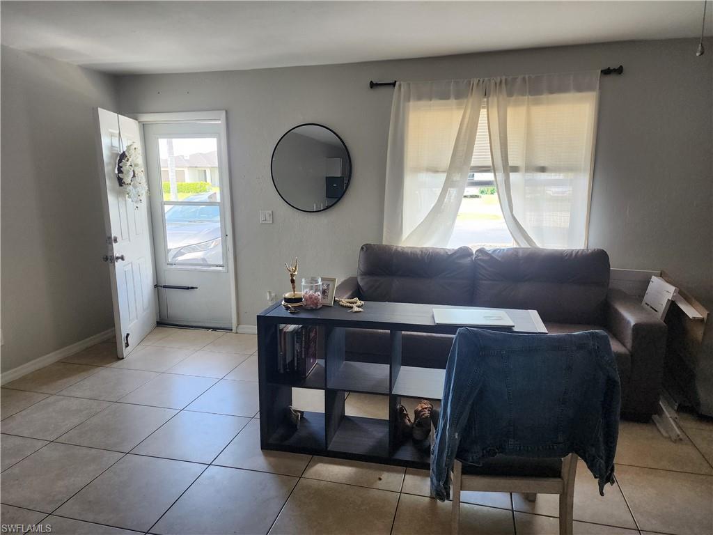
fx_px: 474
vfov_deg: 58.9
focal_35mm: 23
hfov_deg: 73.9
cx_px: 356
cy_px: 268
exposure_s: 1/120
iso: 160
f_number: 1.8
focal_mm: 6.4
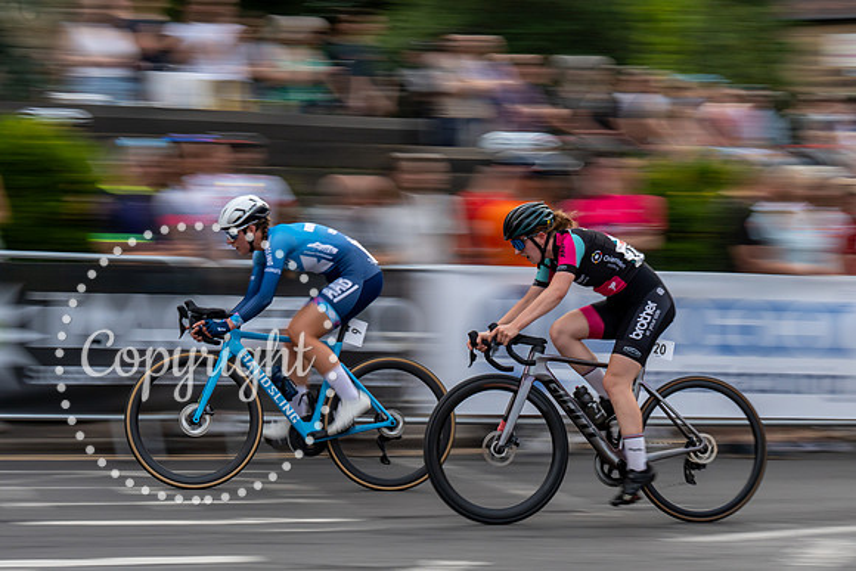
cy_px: 261
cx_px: 530
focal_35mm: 97
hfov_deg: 21.1
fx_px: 2295
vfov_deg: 14.2
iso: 500
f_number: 18
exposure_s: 1/50
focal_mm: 78
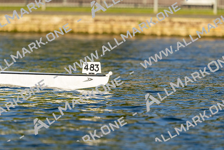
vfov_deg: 4.6
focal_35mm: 300
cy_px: 75
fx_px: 1867
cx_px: 112
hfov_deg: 6.9
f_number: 4
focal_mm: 300
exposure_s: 1/2500
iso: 250
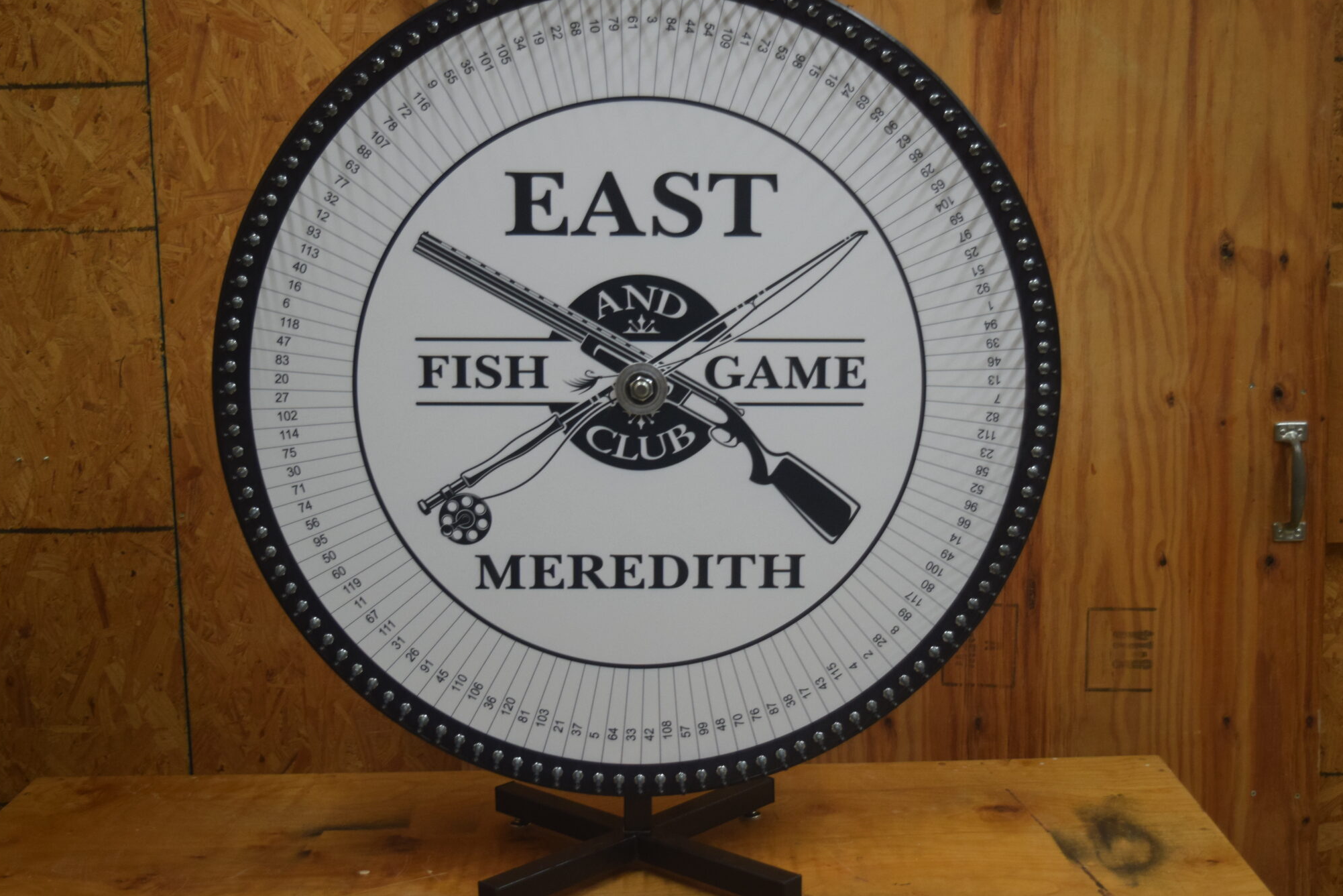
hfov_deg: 42.7
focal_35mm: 46
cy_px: 443
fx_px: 1717
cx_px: 677
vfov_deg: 29.3
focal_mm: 30
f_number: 4.2
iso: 900
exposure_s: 1/60
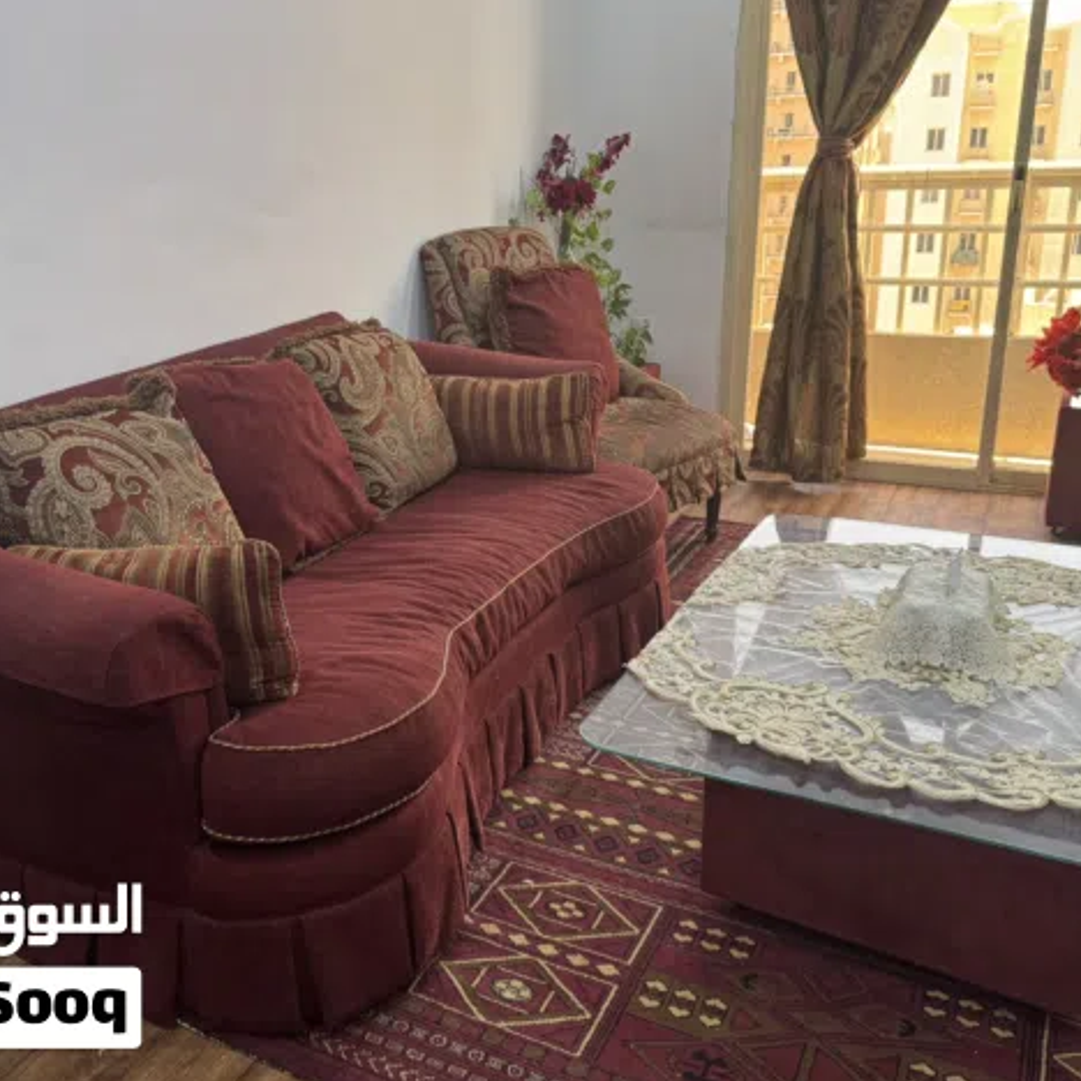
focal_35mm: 29
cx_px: 490
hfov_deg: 55.5
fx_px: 1025
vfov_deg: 55.6
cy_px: 550
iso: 200
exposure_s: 1/100
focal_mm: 6.76
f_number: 1.78
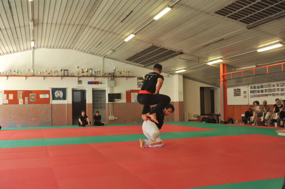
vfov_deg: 30.5
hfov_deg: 44.5
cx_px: 142
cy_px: 94
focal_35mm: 44
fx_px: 348
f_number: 4
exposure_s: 1/500
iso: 1600
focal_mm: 44
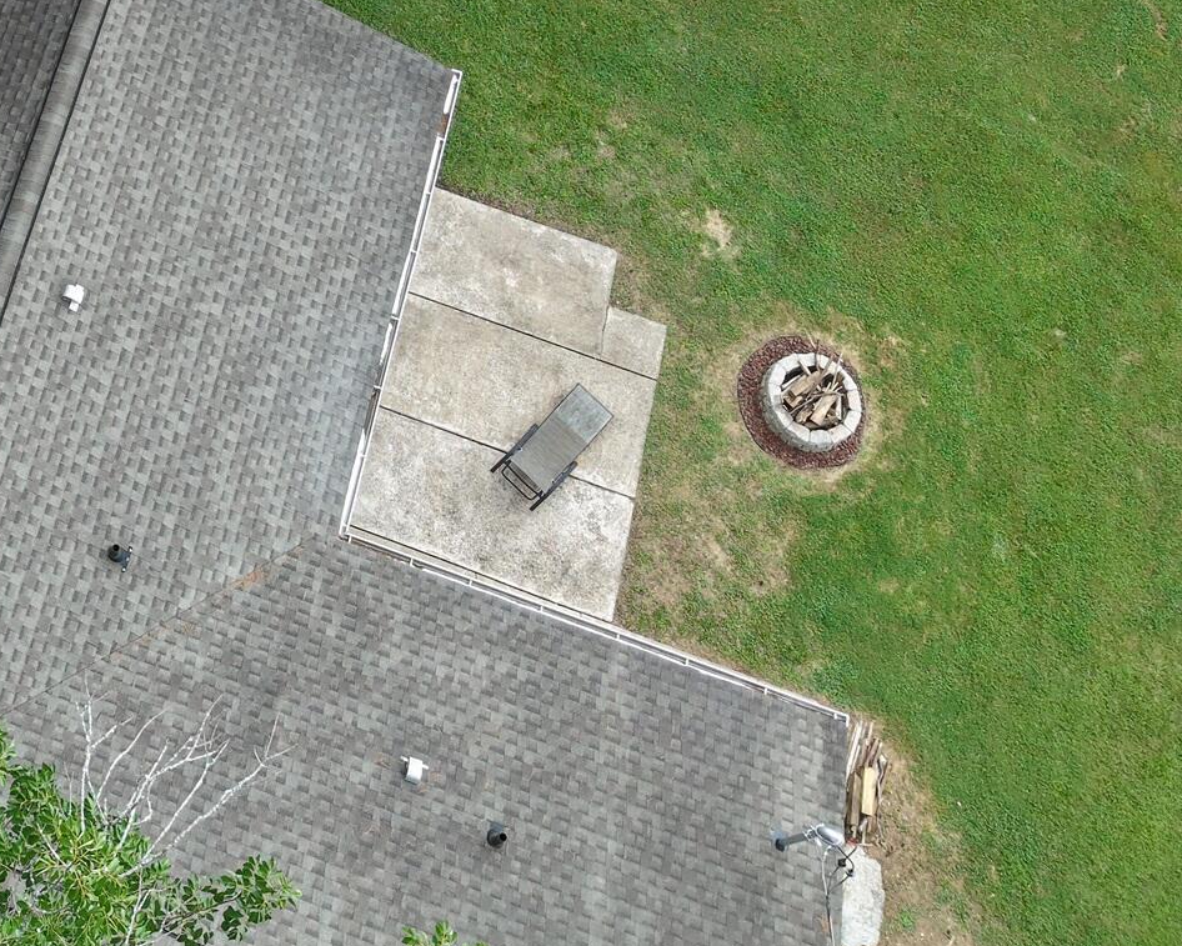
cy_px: -237
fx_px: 2309
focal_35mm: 66
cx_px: -51
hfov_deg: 26.8
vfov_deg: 21.3
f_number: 1.8
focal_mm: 8.67
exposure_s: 1/80
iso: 100
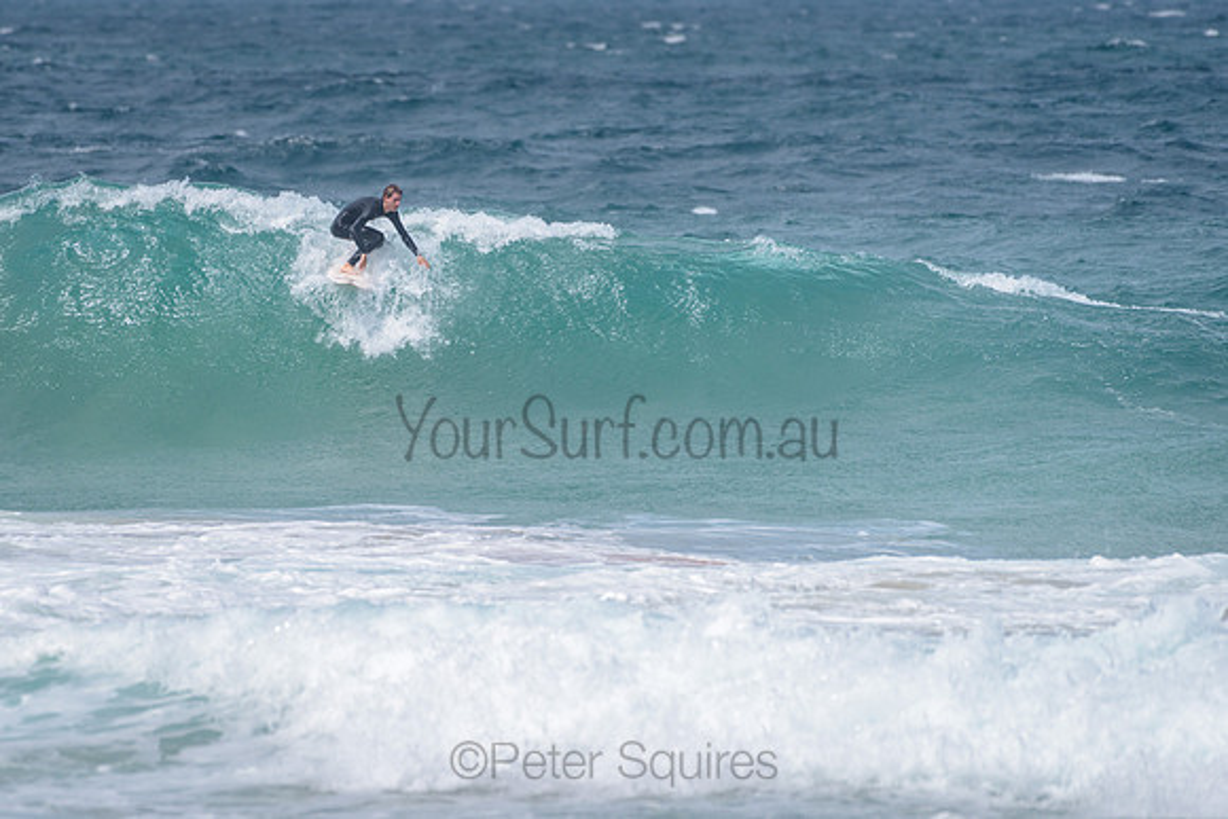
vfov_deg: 2.2
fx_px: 20926
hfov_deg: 3.4
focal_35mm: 613
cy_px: 387
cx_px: 492
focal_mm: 500
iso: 160
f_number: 5.6
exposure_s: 1/2000
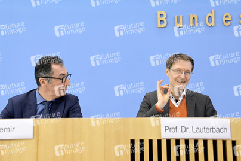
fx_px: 388
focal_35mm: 58
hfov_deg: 34.5
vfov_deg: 23.4
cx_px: 114
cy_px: 74
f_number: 5
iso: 3200
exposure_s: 1/500
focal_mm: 52
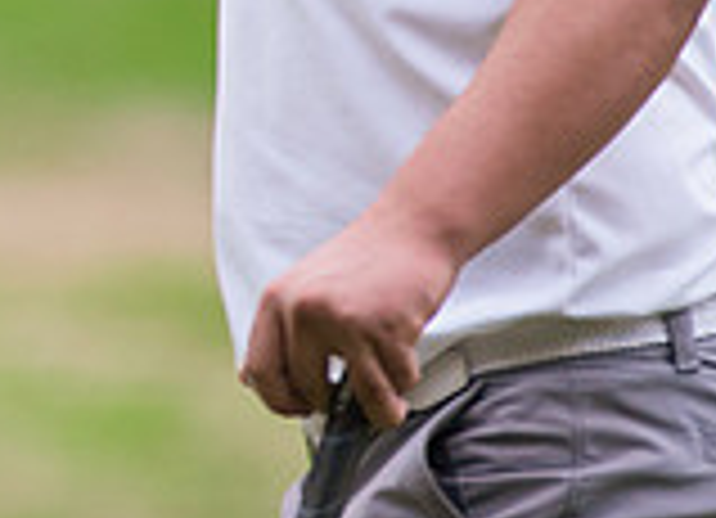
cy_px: -541
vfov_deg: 1.1
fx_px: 26753
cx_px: -526
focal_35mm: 1310
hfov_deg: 1.5
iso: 1000
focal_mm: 300
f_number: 4
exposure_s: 1/1250
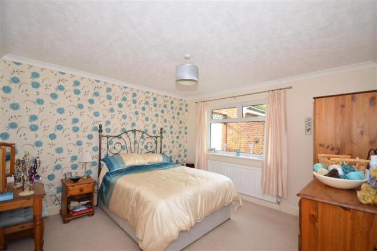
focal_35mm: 15
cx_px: 188
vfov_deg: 77.3
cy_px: 126
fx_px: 157
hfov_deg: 100.4
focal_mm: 10
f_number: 5
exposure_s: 1/50
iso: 200
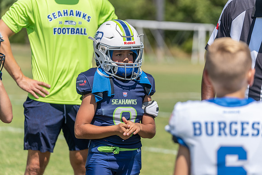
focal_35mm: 146
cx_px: 131
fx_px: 1063
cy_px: 88
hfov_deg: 14.1
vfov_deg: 9.4
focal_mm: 146
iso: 100
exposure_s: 1/1250
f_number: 3.5
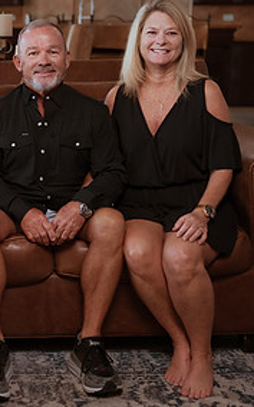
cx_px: -70
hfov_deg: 16.7
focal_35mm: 74
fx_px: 821
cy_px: 151
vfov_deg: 27.8
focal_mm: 35
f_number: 1.8
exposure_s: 1/100
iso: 160
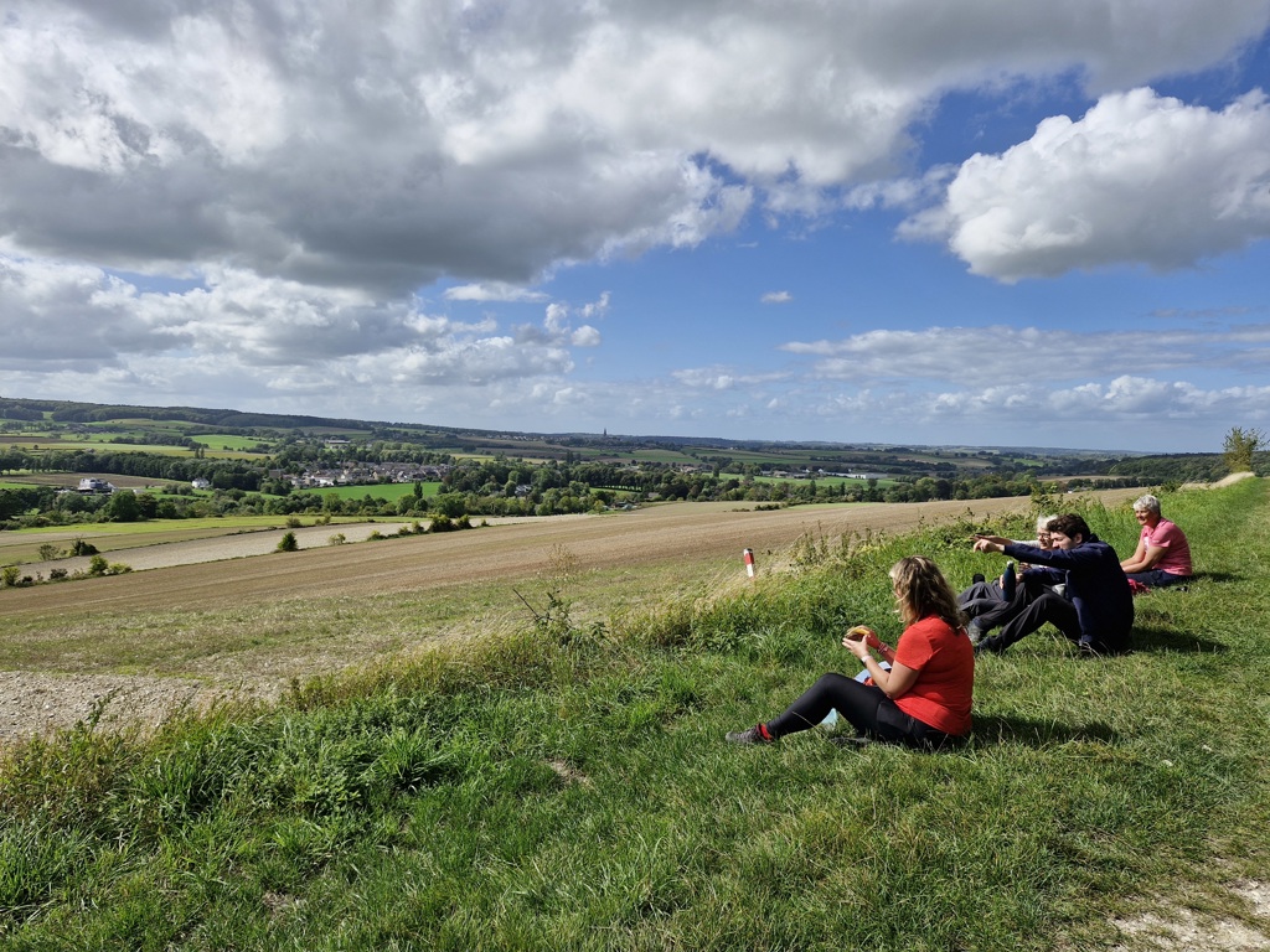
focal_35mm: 23
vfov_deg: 58.9
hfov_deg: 73.9
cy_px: 476
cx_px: 635
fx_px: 844
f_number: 1.8
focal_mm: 5.54
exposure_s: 1/3504
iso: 50
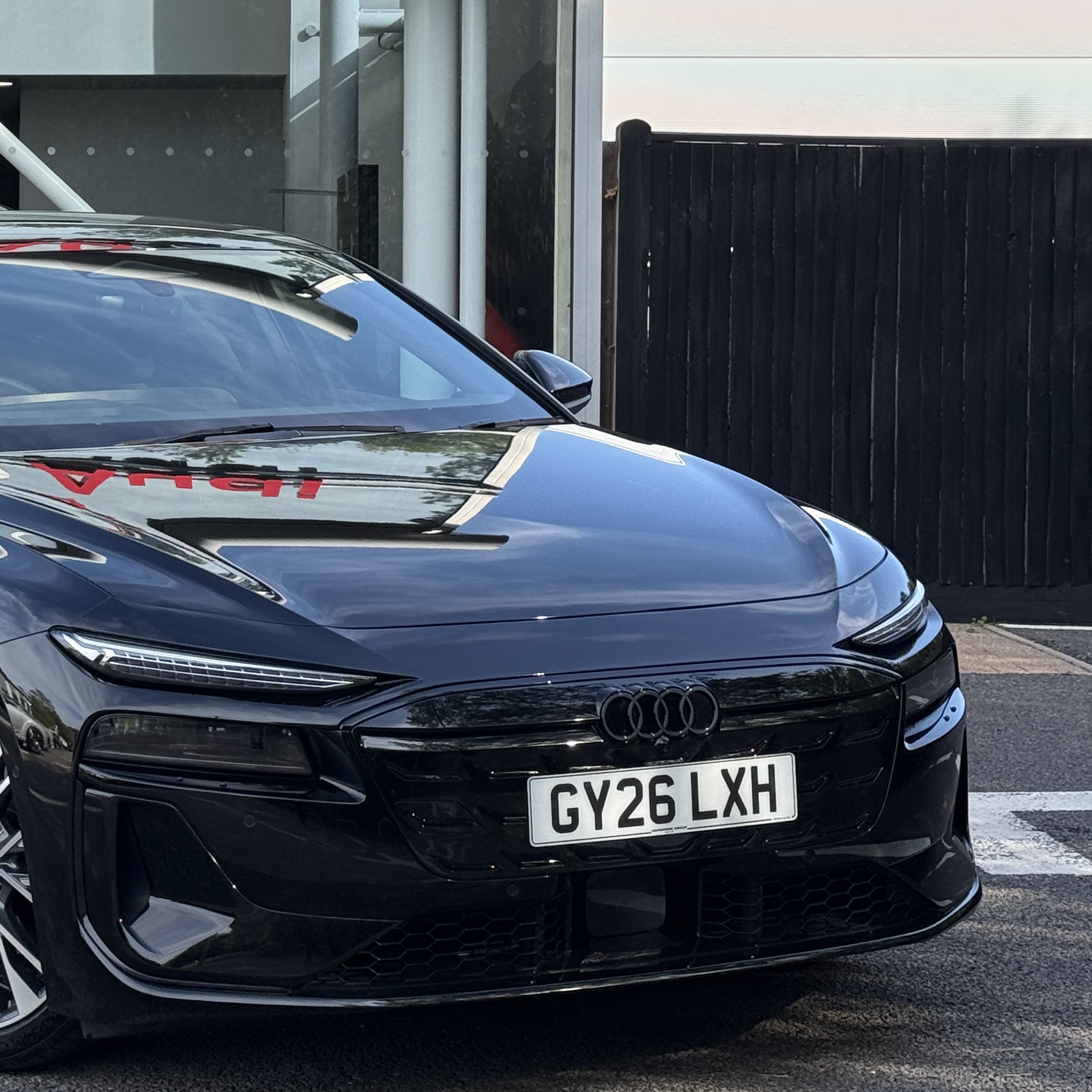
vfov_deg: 19.2
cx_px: 114
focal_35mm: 90
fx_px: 3212
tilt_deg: +2.0
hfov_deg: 19.0
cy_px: 275
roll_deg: +0.5
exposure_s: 1/1353
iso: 80
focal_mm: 6.76
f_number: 1.78
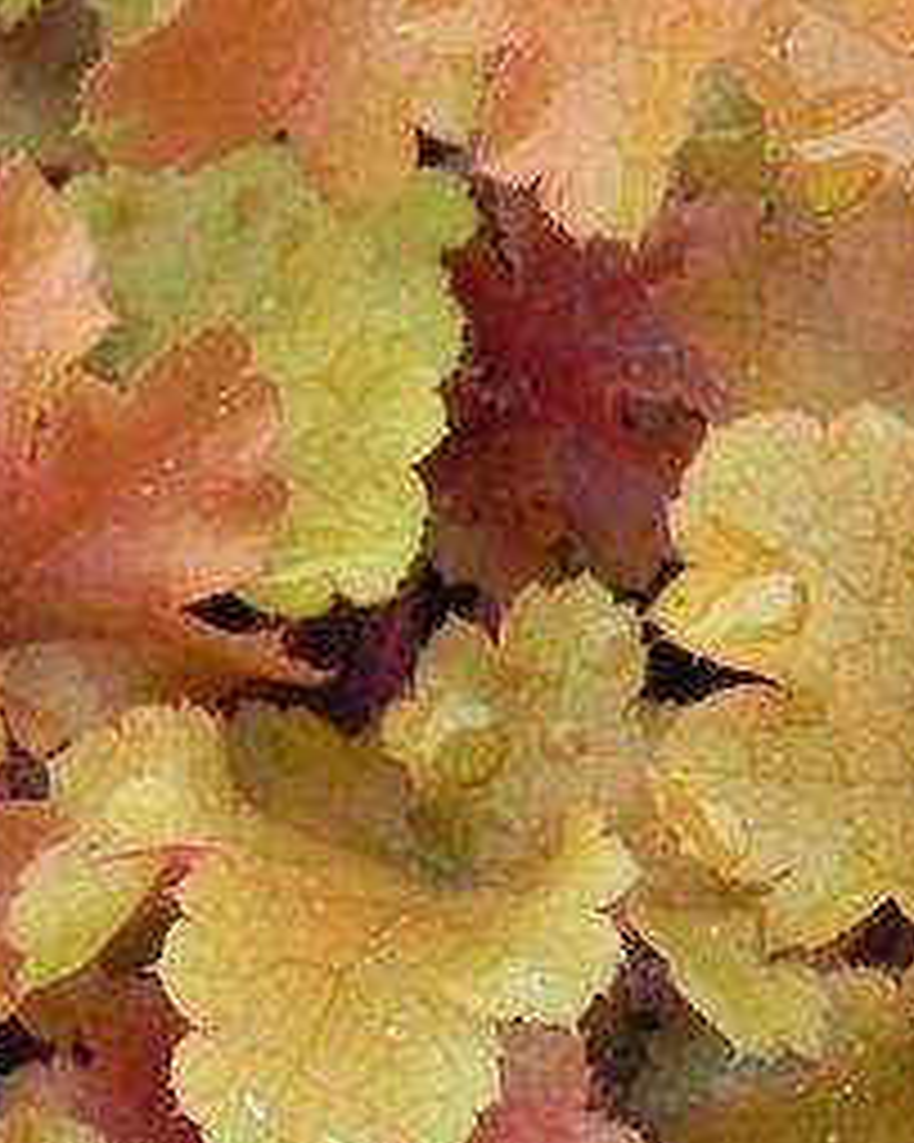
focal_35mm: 80
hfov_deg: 19.2
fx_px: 2707
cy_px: 963
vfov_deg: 23.4
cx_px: 455
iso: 160
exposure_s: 1/250
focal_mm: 4.6
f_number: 3.2
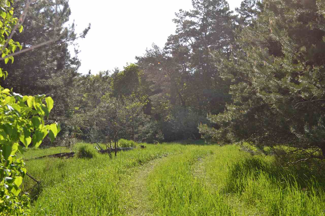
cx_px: 162
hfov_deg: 41.1
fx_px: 433
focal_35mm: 48
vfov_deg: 28.1
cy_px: 108
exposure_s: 1/200
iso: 100
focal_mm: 32
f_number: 7.1
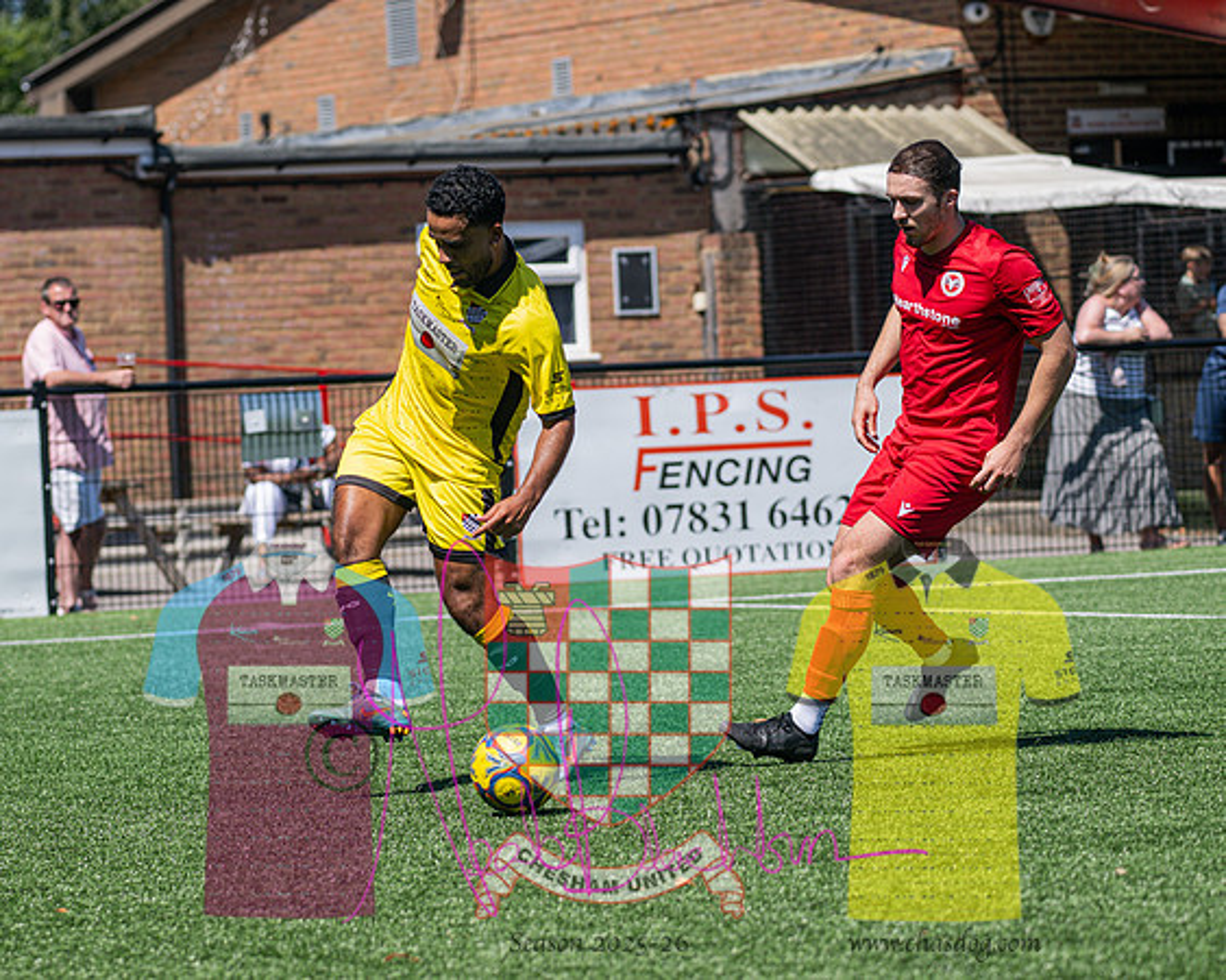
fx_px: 6207
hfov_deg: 11.3
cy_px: 425
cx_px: 407
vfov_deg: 9.0
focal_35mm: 171
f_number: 4
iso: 320
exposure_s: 1/3200
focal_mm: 120
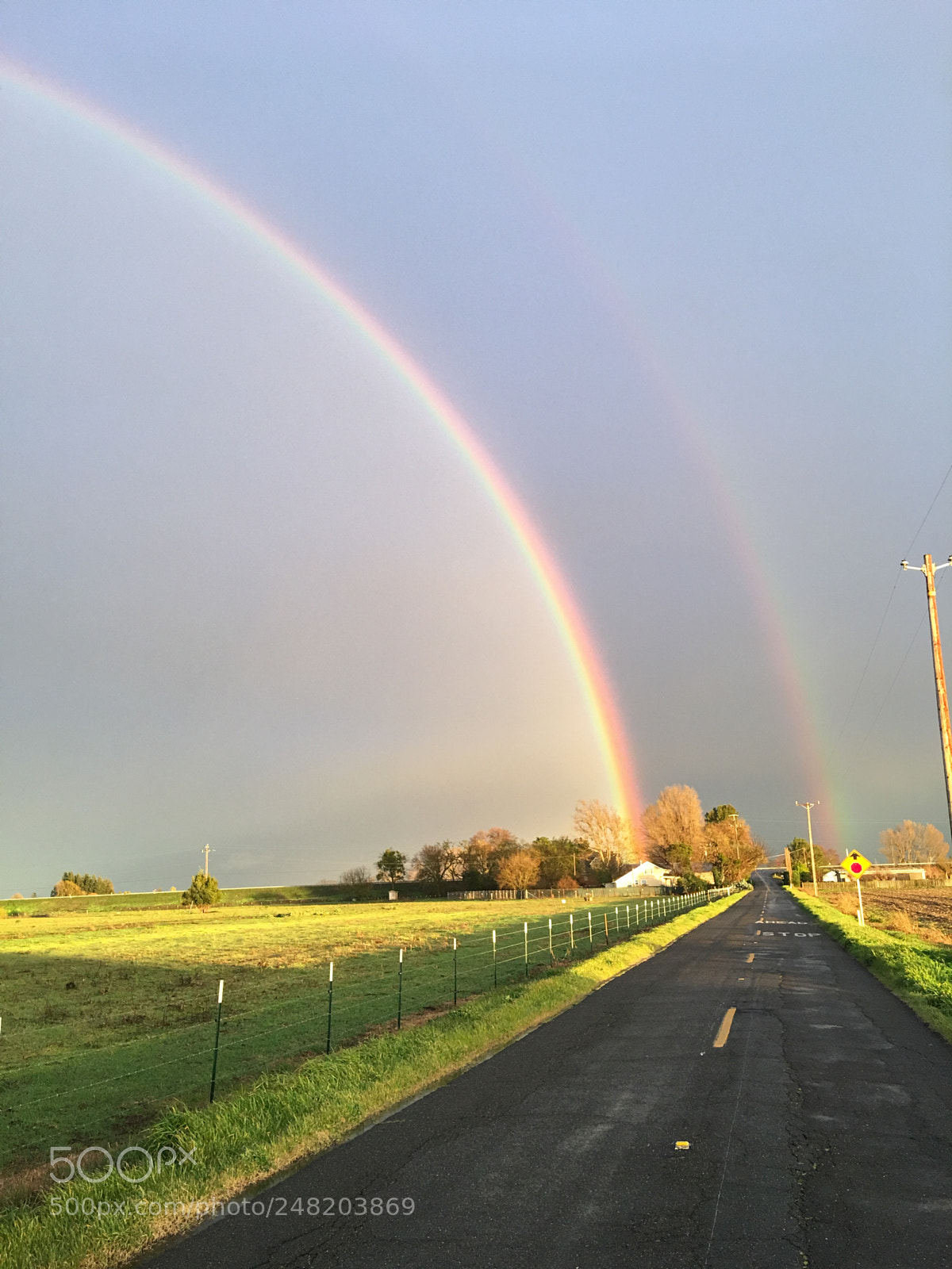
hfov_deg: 48.2
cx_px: 476
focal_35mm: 29
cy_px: 634
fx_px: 1063
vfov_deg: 61.7
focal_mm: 4.15
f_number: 2.2
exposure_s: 1/30
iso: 40
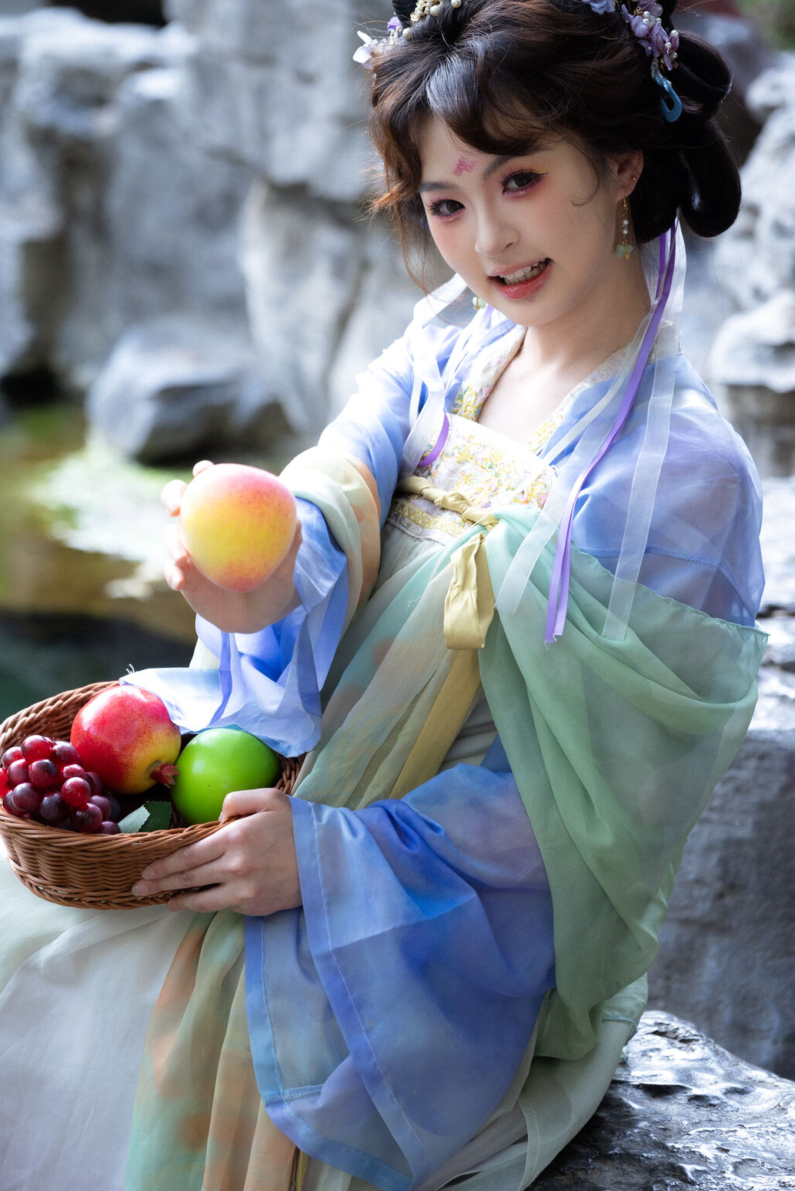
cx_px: 396
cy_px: 500
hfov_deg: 11.9
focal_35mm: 115
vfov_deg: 17.8
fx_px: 3807
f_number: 4
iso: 640
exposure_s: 1/200
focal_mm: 99
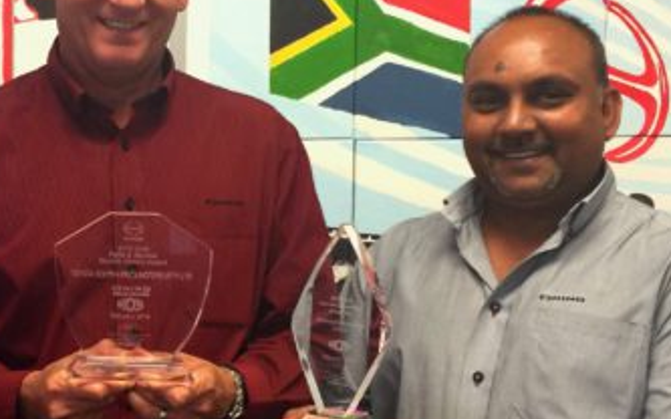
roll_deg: -1.0
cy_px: 226
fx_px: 1298
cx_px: 103
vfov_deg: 18.3
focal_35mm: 71
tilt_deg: -9.0
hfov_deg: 28.2
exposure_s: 1/17
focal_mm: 4.15
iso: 40
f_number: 2.2
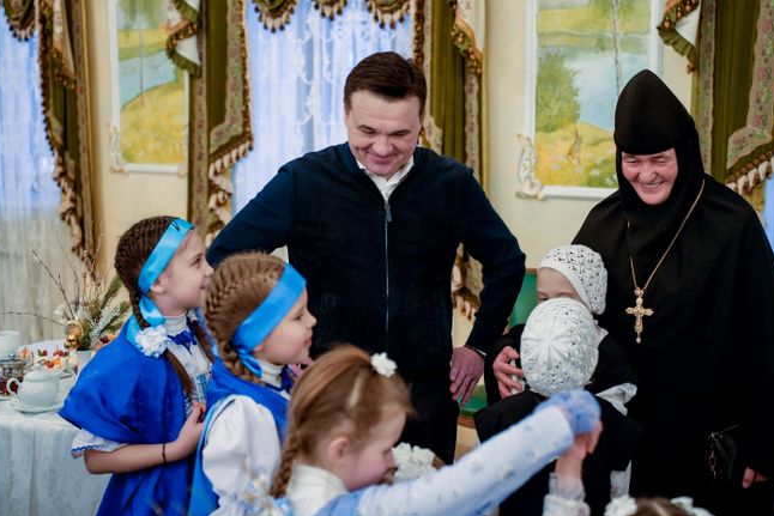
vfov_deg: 25.5
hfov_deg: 37.5
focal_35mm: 53
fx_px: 1140
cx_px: 404
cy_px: 260
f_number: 2.8
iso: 1600
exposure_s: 1/200
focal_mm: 49
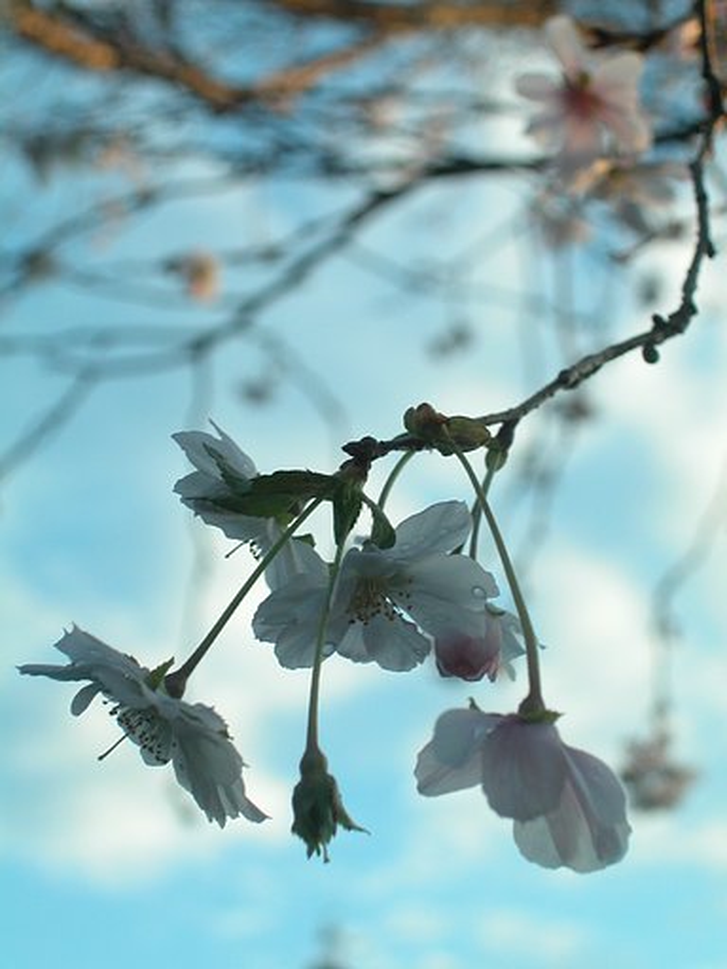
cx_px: 364
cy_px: 484
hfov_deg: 17.4
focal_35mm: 85
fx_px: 2380
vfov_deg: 23.0
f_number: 4.8
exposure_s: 1/160
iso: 100
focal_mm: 21.4
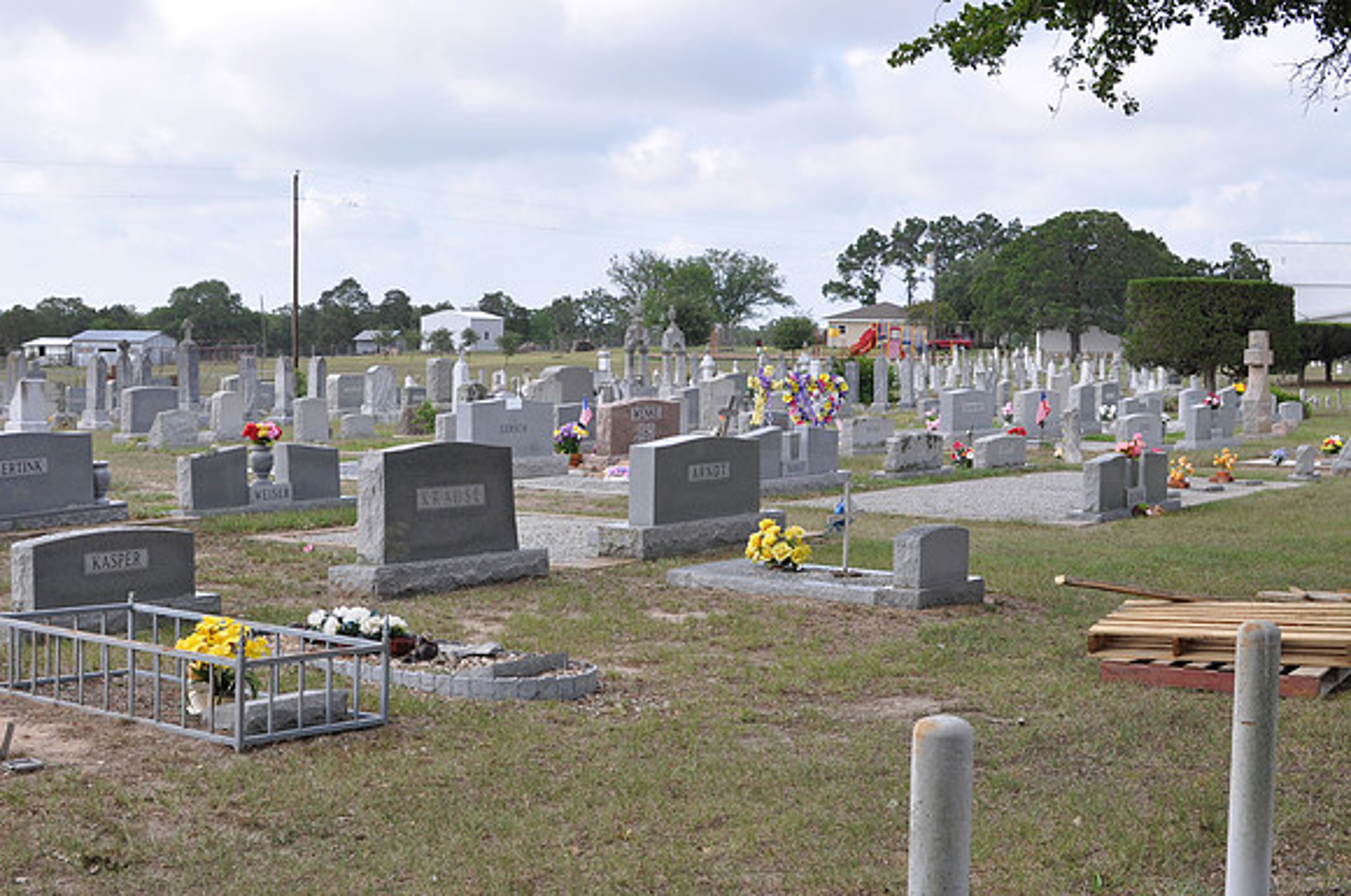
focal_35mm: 52
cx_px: 676
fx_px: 1967
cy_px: 448
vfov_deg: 25.7
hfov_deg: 37.9
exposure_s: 1/250
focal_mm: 35
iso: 200
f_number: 8
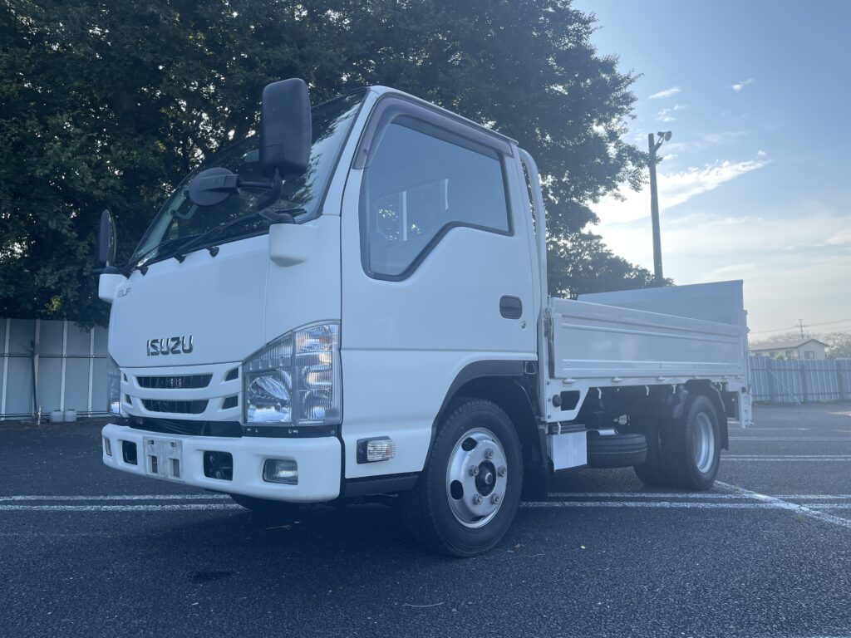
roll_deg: +0.7
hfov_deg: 69.4
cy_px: 319
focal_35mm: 25
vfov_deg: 54.9
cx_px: 426
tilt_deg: +6.9
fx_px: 615
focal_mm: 5.1
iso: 32
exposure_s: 1/962
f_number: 1.6
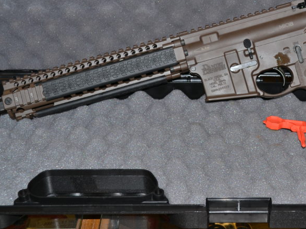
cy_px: 62
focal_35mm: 76
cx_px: 234
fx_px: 672
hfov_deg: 25.3
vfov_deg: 19.3
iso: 100
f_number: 6.3
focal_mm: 30
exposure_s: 1/60
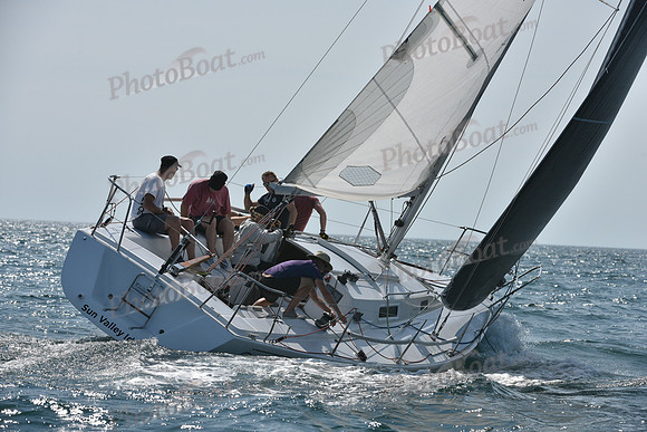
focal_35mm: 200
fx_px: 3595
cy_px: 216
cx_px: 324
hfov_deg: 10.3
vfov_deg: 6.9
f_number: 9
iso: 320
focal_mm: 200
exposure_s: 1/1600
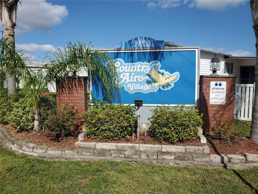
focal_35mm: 26
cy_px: 97
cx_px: 129
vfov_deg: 53.1
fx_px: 194
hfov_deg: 67.3
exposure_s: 1/2456
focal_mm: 4.3
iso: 50
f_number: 2.4
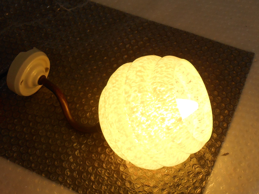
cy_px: 97
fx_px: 195
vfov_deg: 53.1
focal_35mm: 26
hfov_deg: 67.3
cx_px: 130
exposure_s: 1/80
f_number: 3.4
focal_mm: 4.7
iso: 80
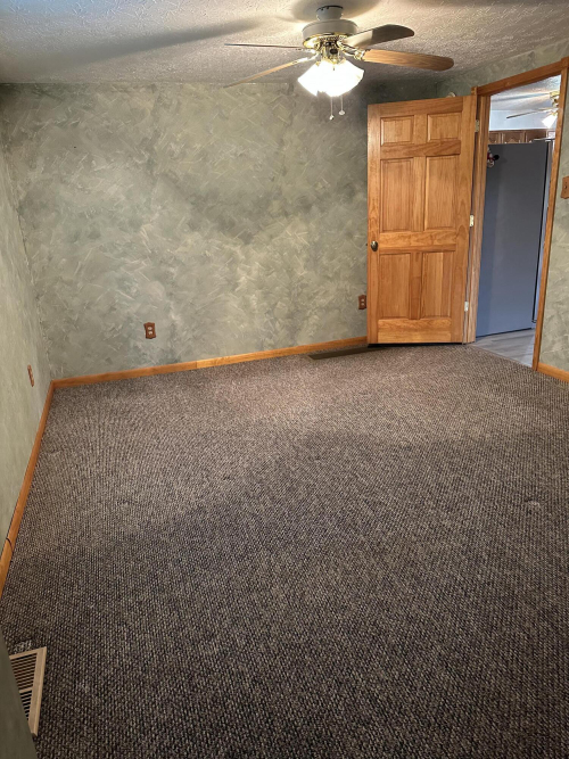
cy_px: 380
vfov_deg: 71.6
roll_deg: +2.7
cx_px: 284
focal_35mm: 24
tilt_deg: -18.6
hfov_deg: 56.8
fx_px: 526
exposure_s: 1/40
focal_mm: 6.86
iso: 640
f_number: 1.78
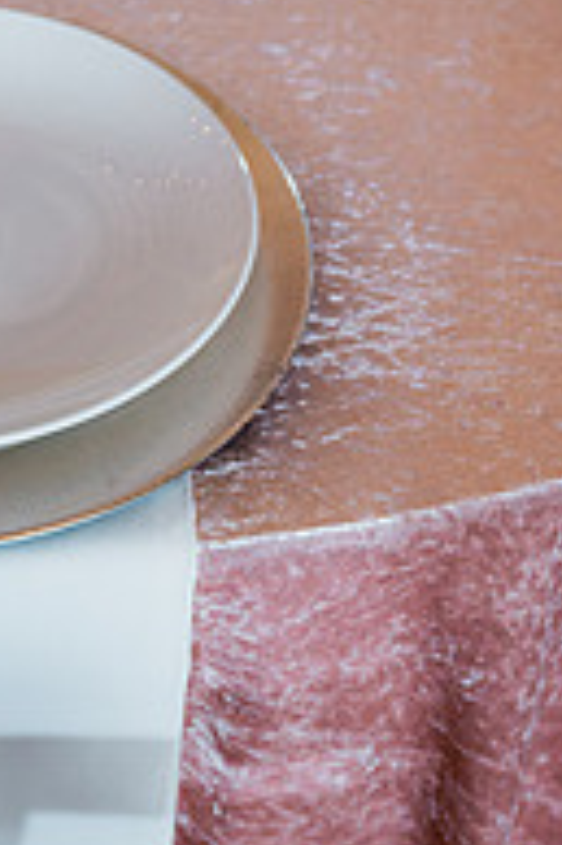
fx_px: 2228
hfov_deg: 14.0
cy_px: 287
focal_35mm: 95
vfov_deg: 21.4
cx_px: -72
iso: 1000
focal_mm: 41
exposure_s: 1/200
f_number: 3.5
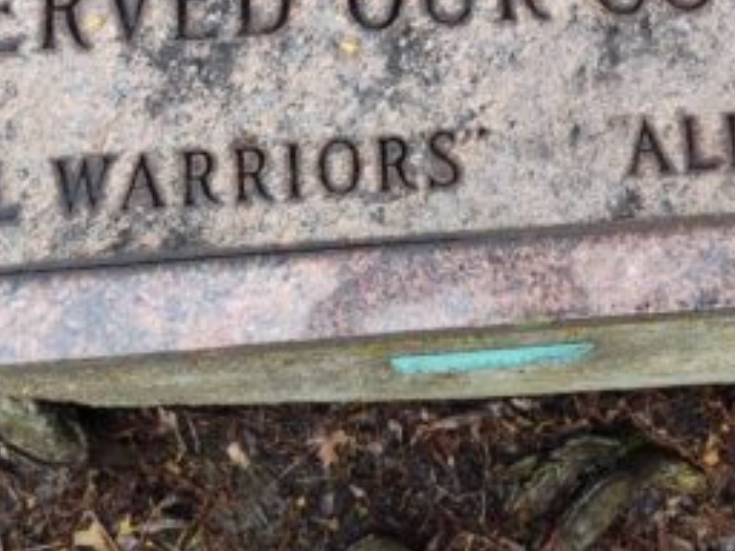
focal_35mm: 54
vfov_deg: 24.8
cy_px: -83
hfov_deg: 35.1
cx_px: 508
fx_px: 1147
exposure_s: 1/200
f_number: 1.8
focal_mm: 5.56
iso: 154
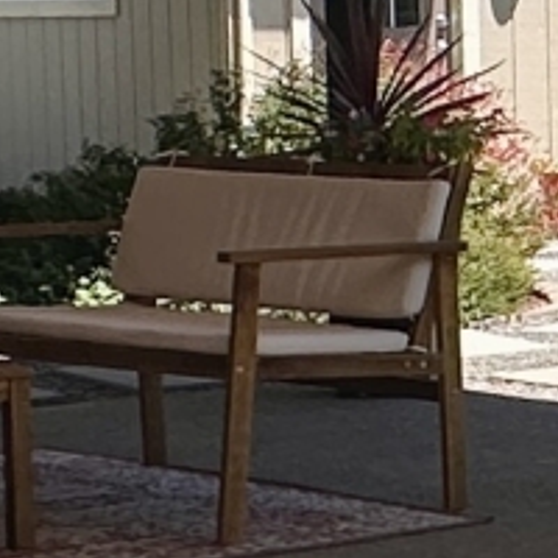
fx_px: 1806
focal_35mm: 99
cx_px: 1562
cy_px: 144
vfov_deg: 17.5
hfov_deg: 11.8
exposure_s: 1/1092
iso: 40
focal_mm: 2.22
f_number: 2.2
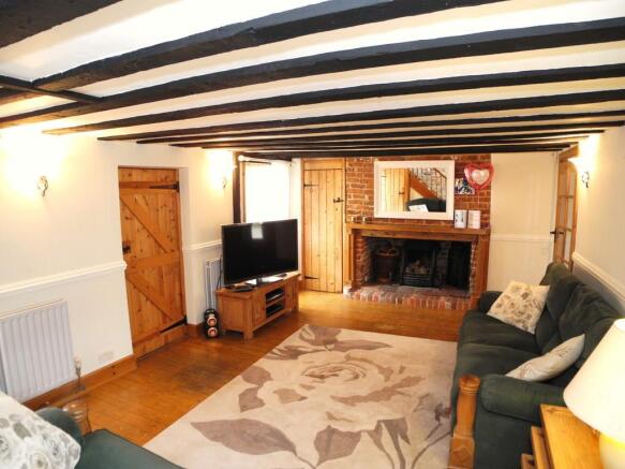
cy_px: 234
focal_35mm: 28
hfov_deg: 63.5
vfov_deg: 49.7
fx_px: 505
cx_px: 312
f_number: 2.8
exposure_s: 1/21.5
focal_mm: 6
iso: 400
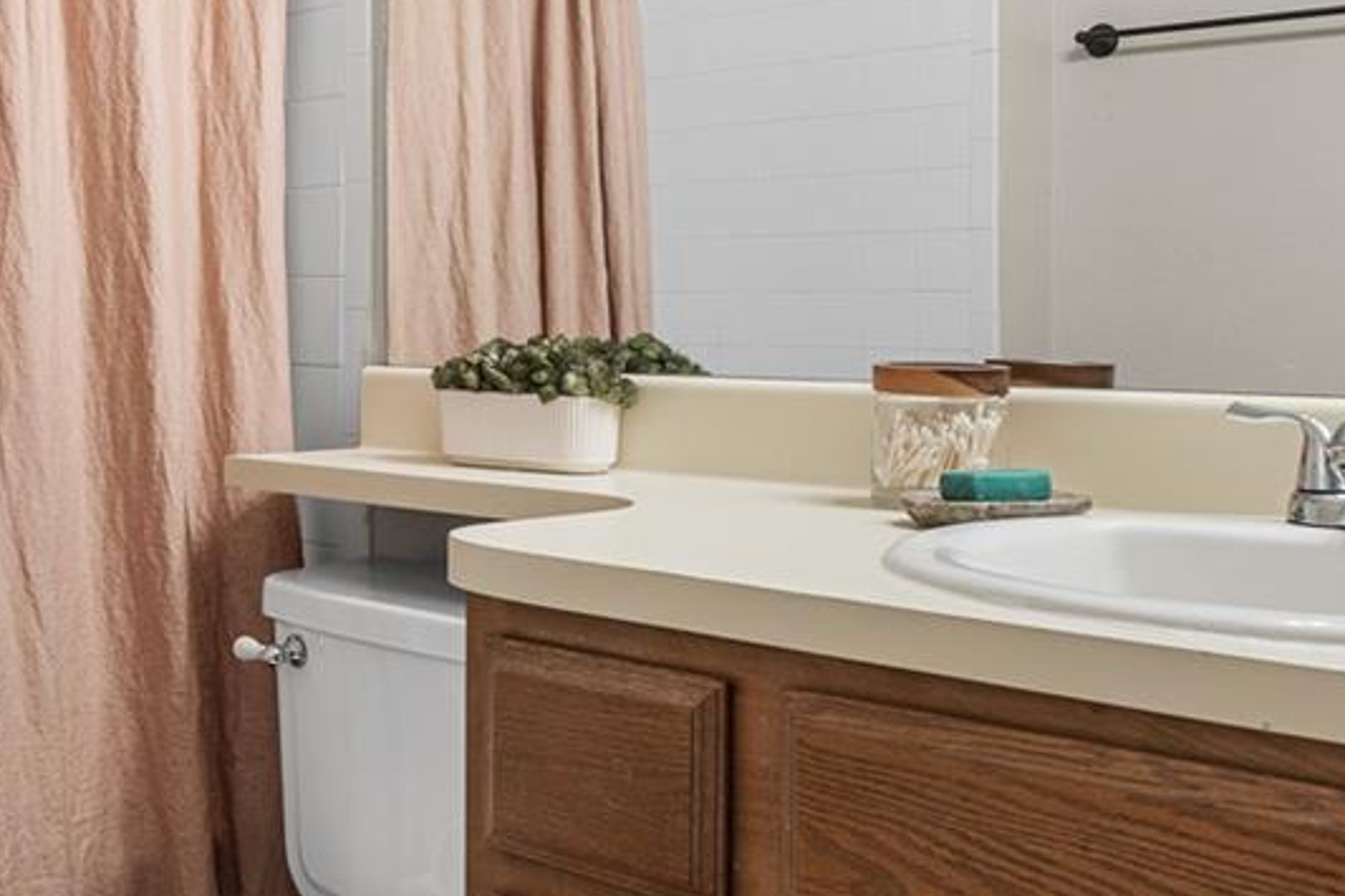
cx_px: 366
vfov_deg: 27.9
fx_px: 1793
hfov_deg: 40.2
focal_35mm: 48
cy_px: 321
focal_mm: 16
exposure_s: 1/2.5
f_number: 8
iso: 160
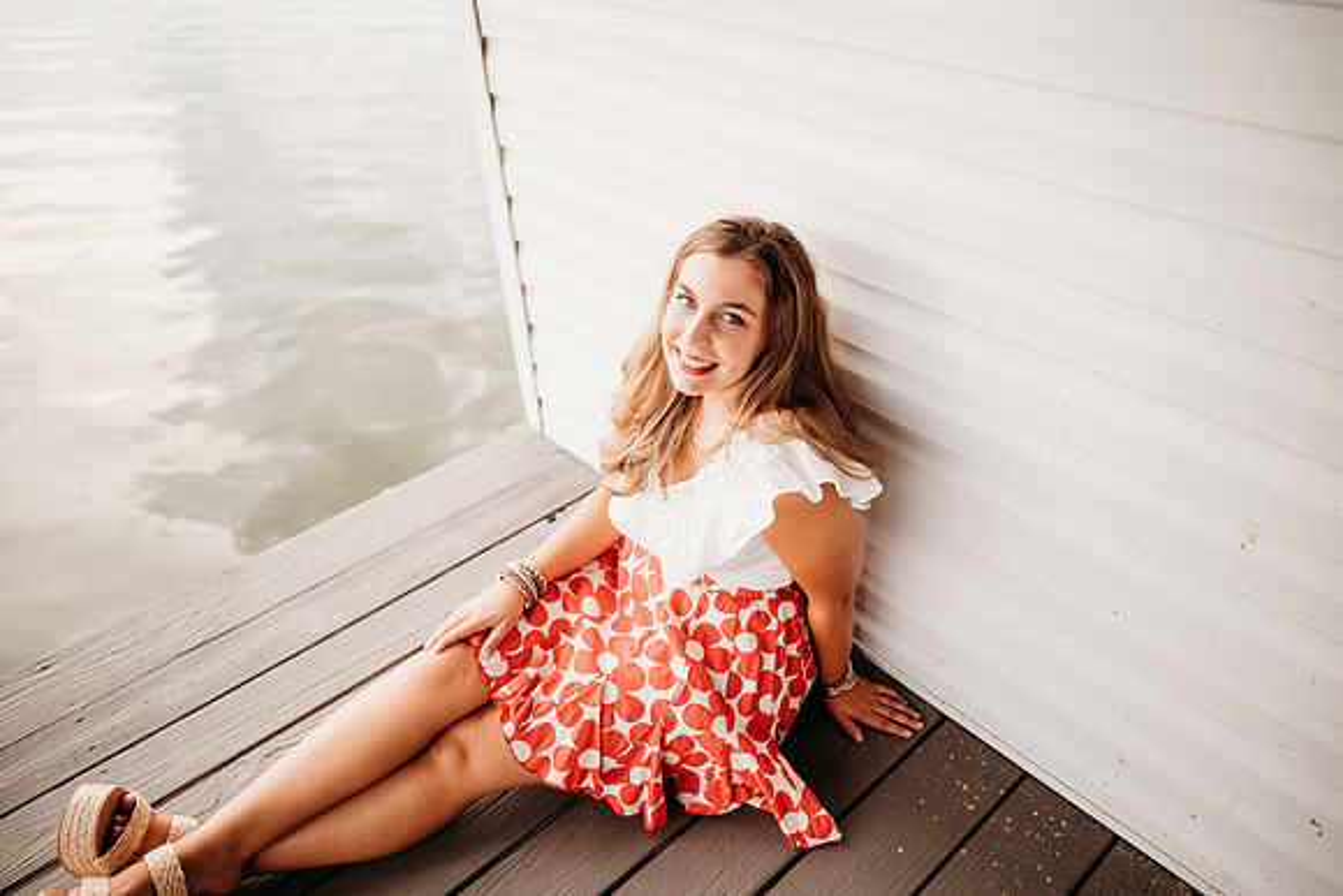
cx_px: 672
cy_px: 448
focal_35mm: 24
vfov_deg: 53.2
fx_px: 896
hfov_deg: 73.7
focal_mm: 24
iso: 200
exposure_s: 1/250
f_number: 2.2
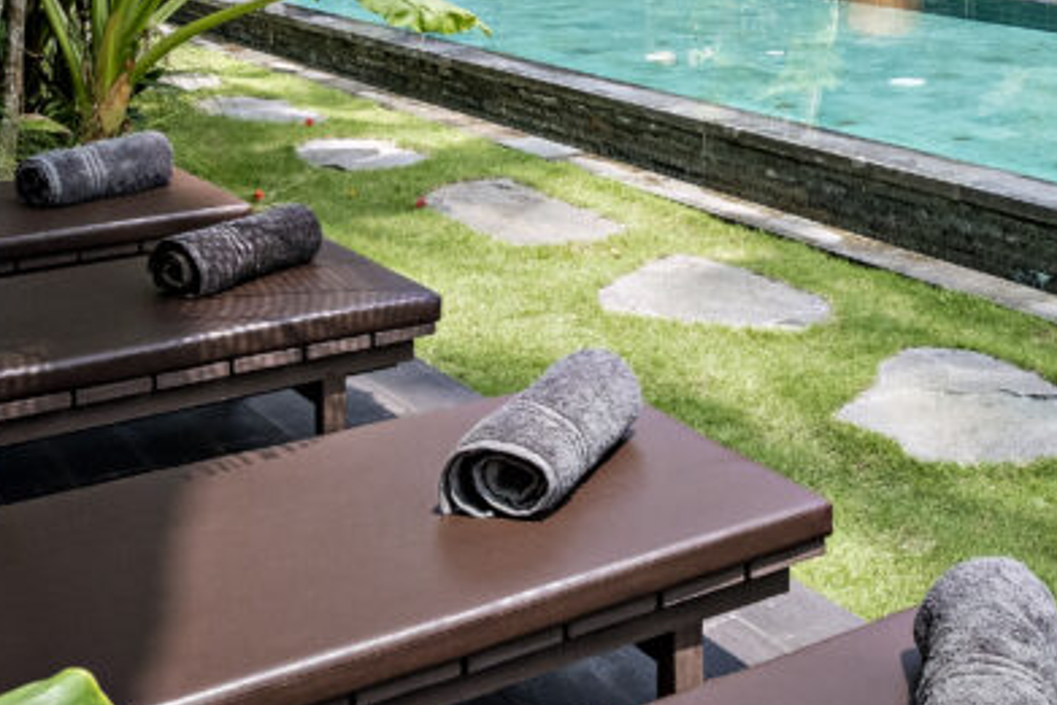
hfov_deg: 35.6
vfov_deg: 23.7
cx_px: 762
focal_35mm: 55
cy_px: 23
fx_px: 1615
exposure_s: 1/250
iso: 400
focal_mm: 13.8
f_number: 8
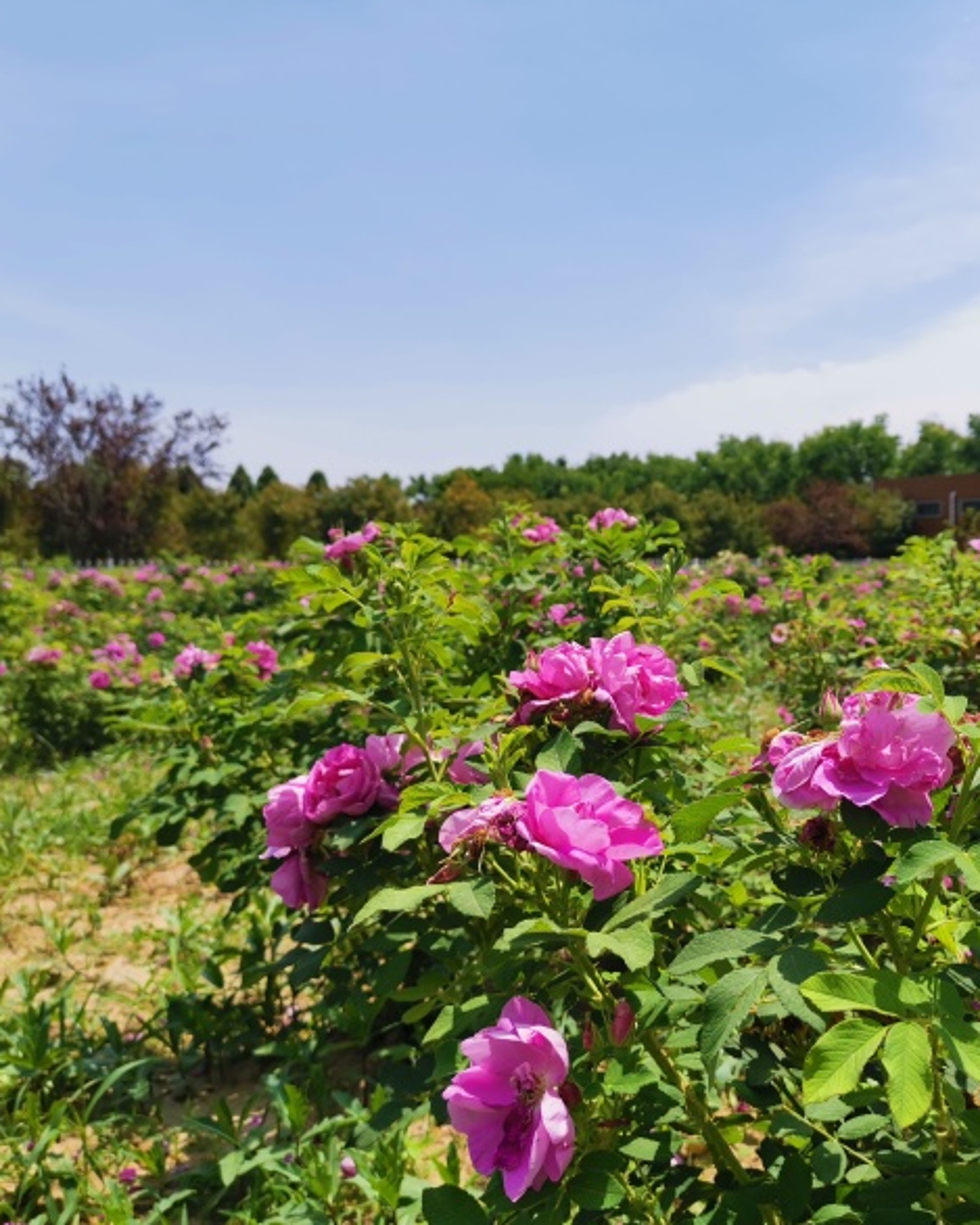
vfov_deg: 50.3
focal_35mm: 36
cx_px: 656
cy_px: 600
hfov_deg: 40.6
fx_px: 1305
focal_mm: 5.58
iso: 50
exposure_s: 1/2660
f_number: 1.8
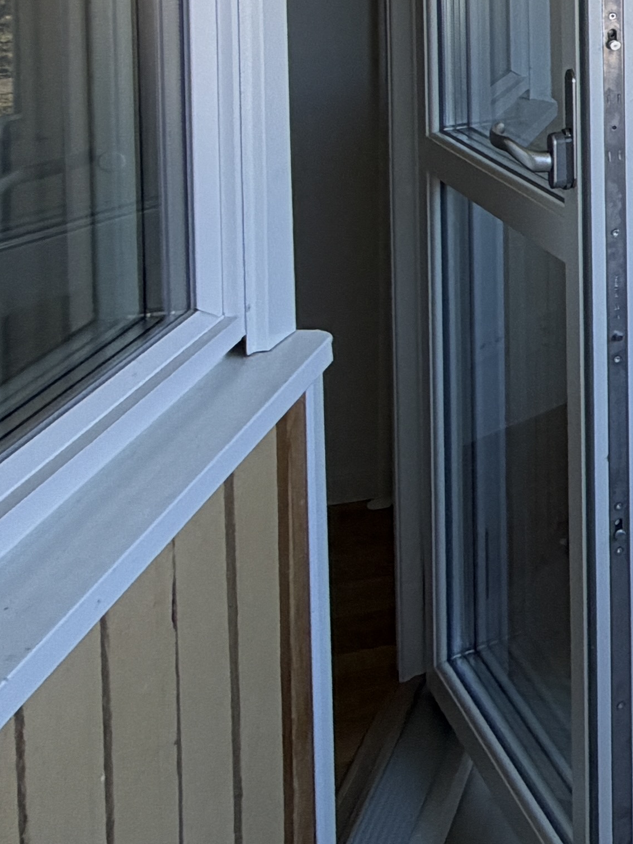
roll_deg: -1.2
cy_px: -78
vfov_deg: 32.1
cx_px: 1381
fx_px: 1292
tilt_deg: -1.6
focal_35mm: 53
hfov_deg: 16.8
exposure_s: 1/502
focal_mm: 2.22
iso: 50
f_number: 2.2
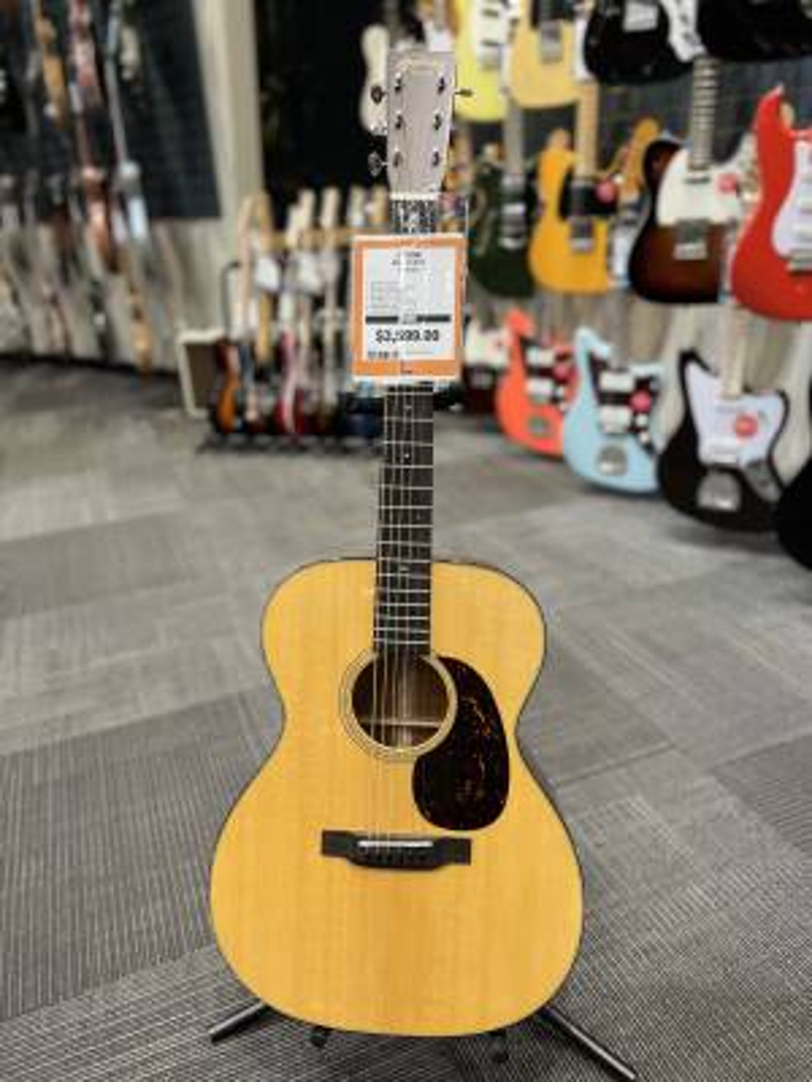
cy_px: 541
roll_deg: +3.7
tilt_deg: -22.5
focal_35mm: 26
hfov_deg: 53.1
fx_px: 813
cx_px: 406
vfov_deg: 67.3
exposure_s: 1/60
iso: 80
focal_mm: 5.7
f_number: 1.5
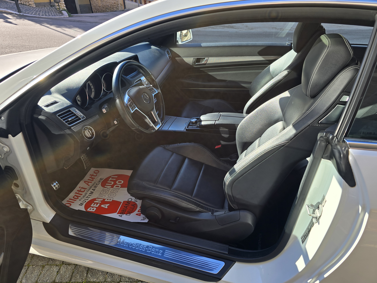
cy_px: 142
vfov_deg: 58.9
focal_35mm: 23
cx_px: 188
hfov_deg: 73.9
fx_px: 250
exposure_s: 1/209
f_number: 1.7
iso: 12
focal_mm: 6.3
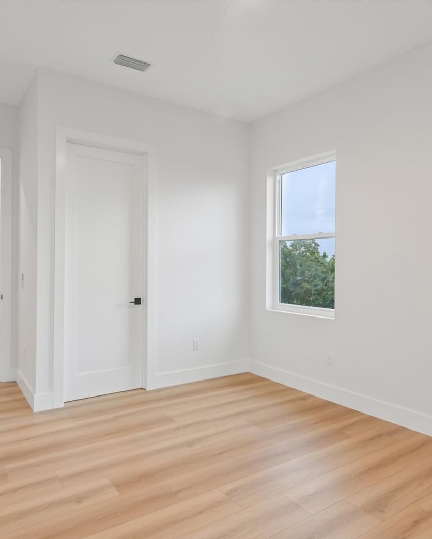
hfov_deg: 60.7
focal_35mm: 23
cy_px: 273
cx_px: 192
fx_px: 367
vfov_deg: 72.6
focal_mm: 16
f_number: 8
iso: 400
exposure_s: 1/20
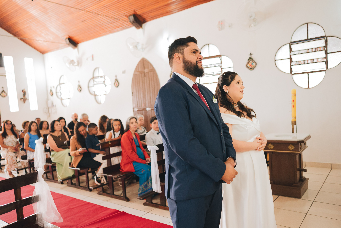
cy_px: 119
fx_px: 265
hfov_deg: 65.5
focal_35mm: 28
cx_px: 171
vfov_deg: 46.4
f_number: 2
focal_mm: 24
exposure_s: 1/320
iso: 3200
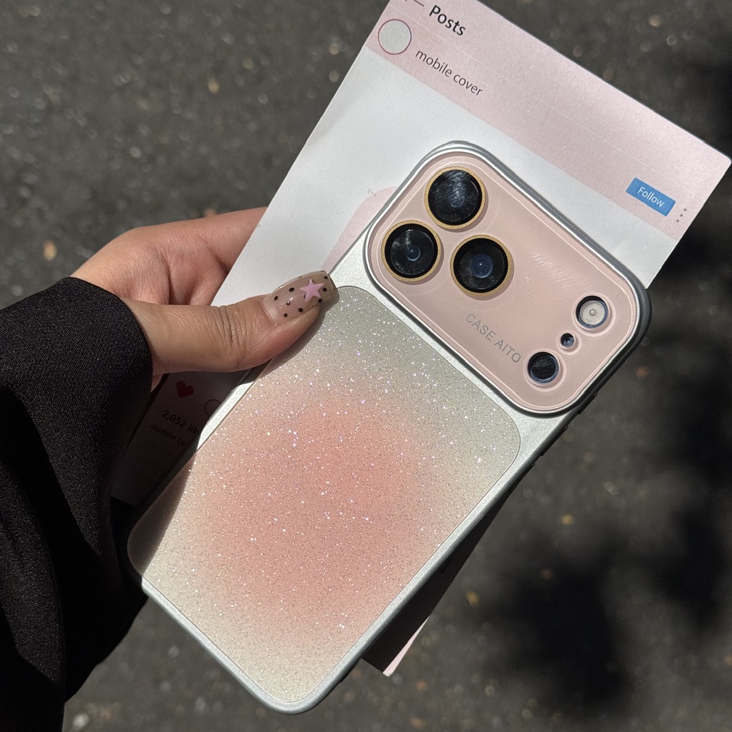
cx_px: 365
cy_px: 419
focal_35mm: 57
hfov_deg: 30.0
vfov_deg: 30.0
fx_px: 1364
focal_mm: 6.76
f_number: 1.78
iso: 50
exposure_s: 1/11364
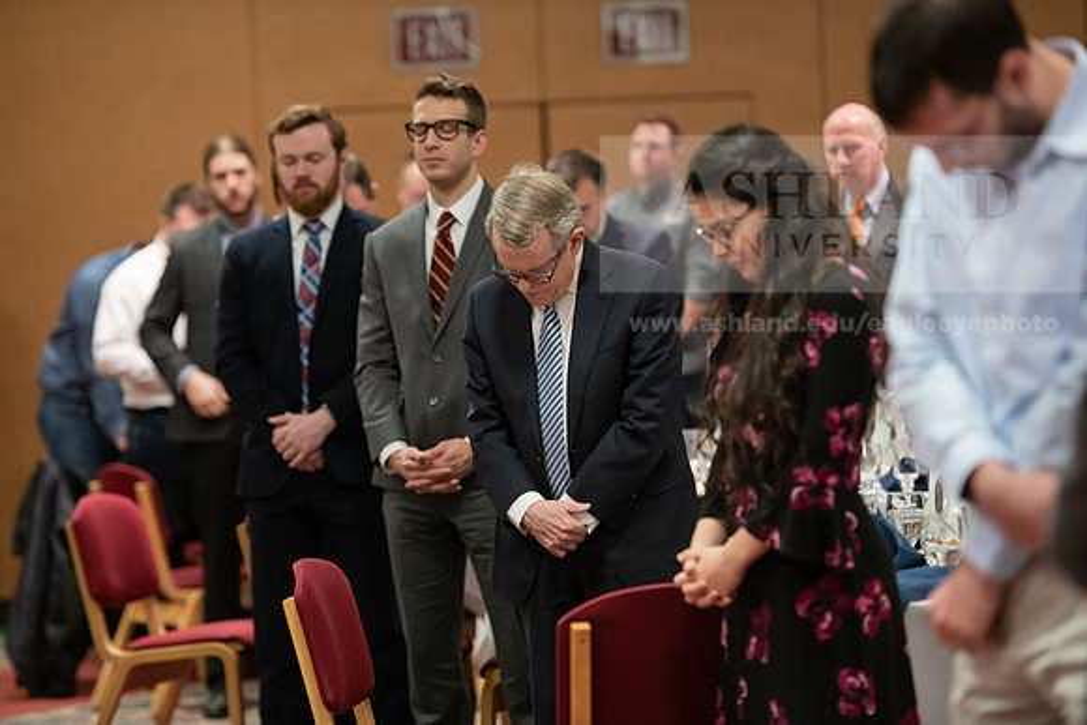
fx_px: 4379
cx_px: 544
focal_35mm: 145
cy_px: 362
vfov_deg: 9.5
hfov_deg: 14.2
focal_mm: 145
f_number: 2.8
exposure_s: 1/200
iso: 2000
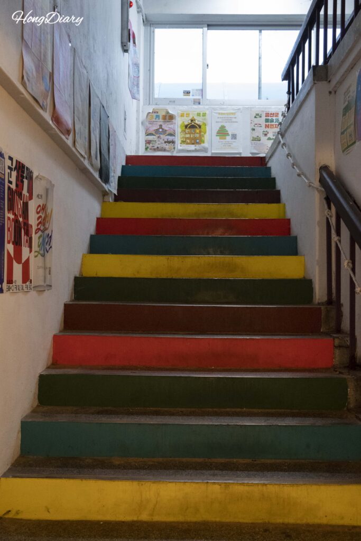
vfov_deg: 49.5
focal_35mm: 39
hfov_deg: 34.2
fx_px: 586
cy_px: 270
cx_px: 180
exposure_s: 1/125
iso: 12800
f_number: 5
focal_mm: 39
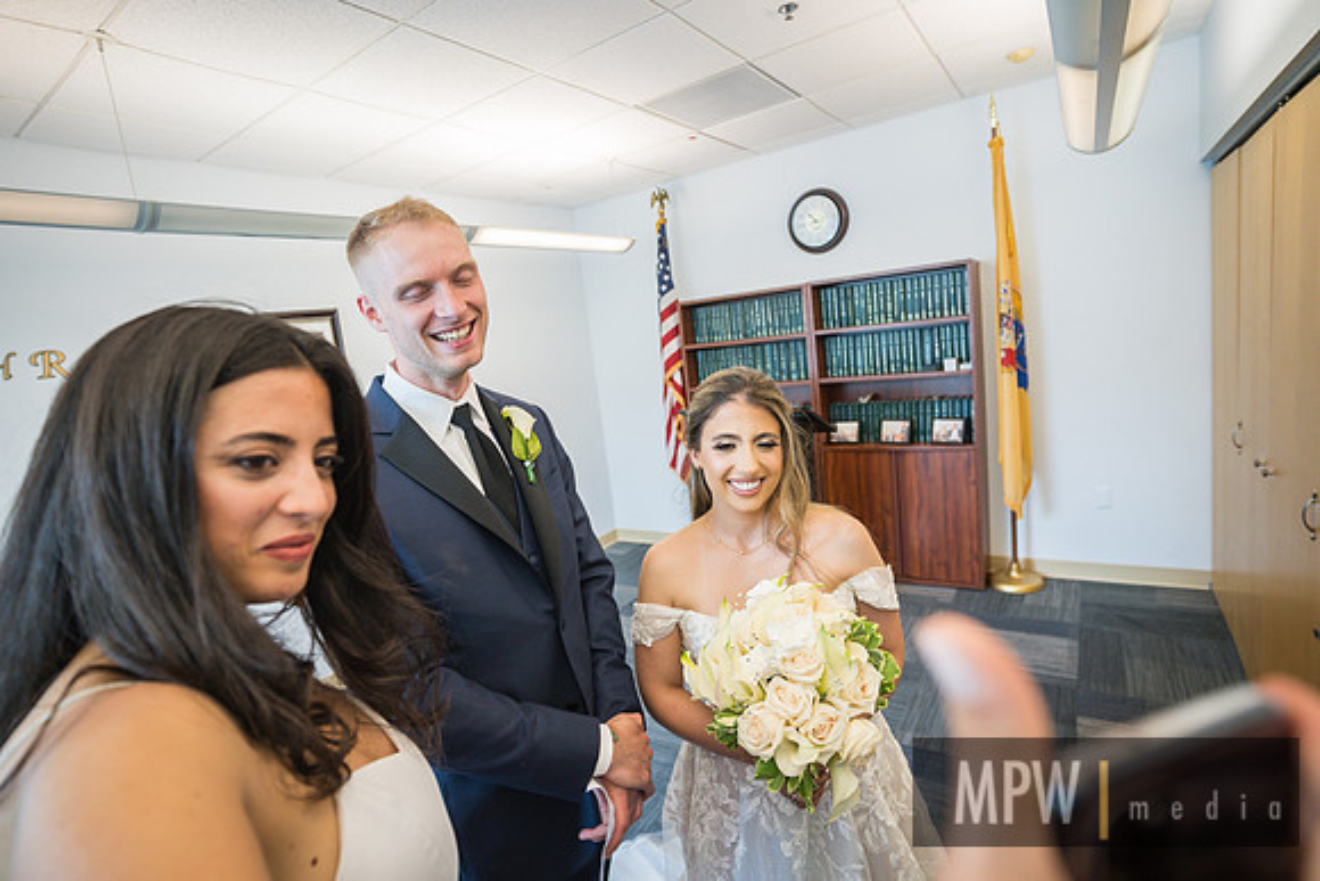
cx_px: 660
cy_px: 440
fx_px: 623
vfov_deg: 70.5
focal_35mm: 17
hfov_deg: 93.3
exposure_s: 1/125
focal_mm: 17
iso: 800
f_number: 2.8
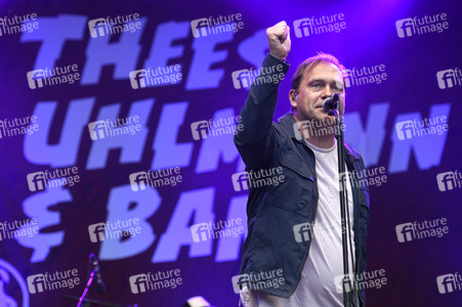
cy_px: 154
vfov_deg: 13.4
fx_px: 1308
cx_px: 231
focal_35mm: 102
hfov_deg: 20.0
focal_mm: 102
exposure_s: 1/500
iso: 800
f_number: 3.5
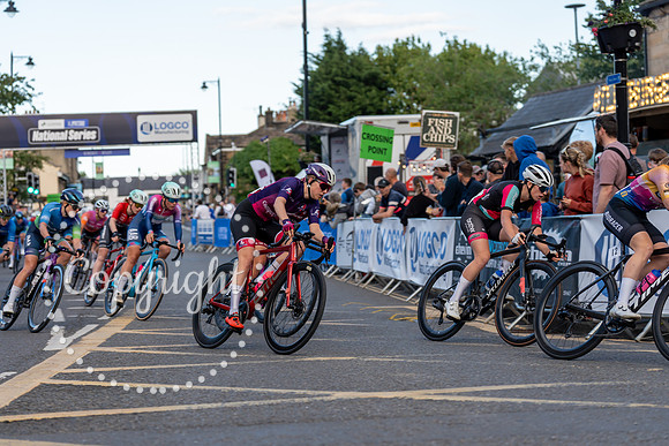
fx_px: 1431
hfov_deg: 26.3
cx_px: 334
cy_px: 223
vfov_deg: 17.7
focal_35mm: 77
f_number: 3.2
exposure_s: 1/1000
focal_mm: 77
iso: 250
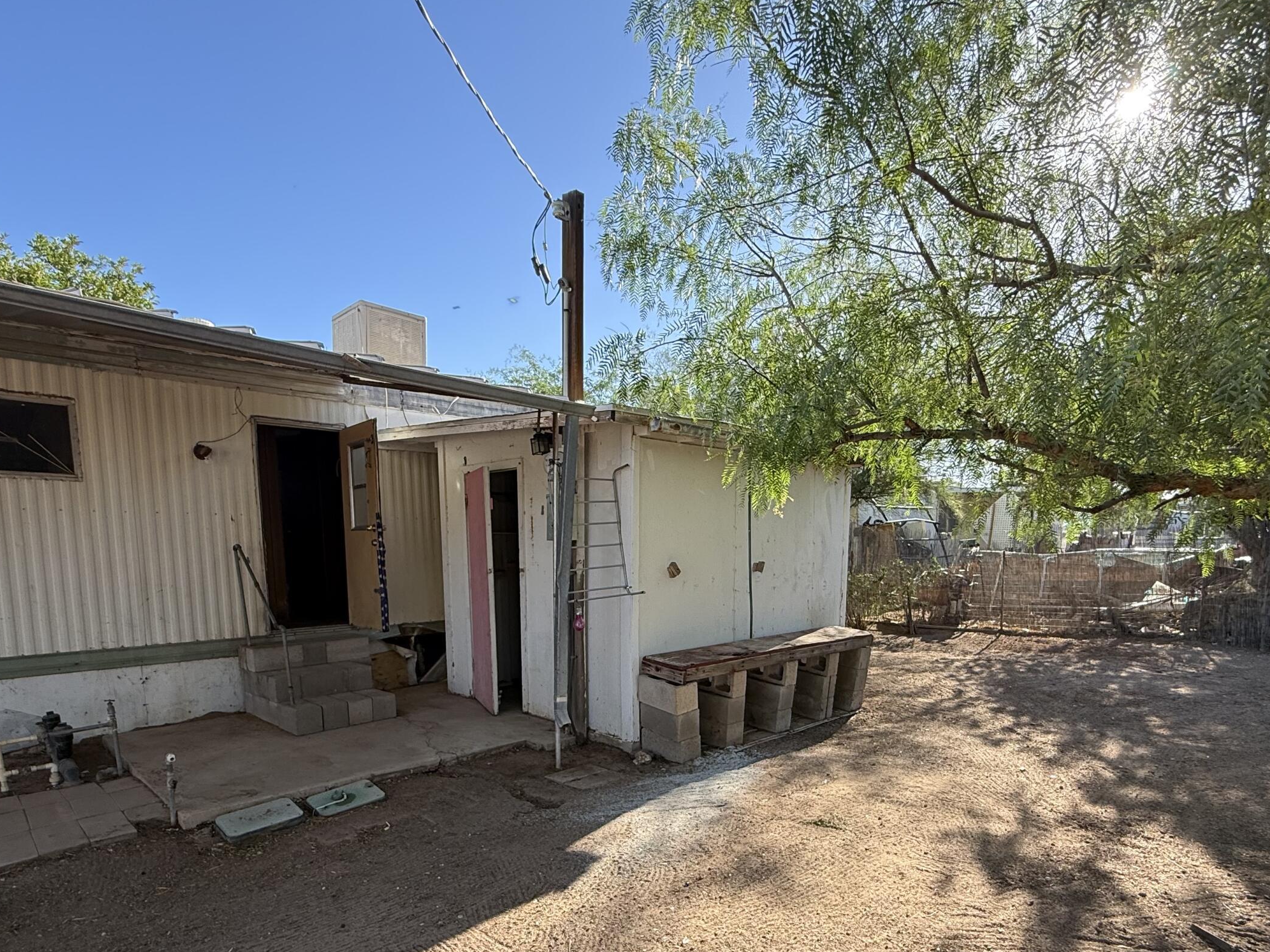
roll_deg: +1.7
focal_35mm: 20
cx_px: 628
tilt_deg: -5.8
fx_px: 734
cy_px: 638
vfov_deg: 64.2
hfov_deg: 81.7
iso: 64
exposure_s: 1/458
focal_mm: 2.22
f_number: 2.2
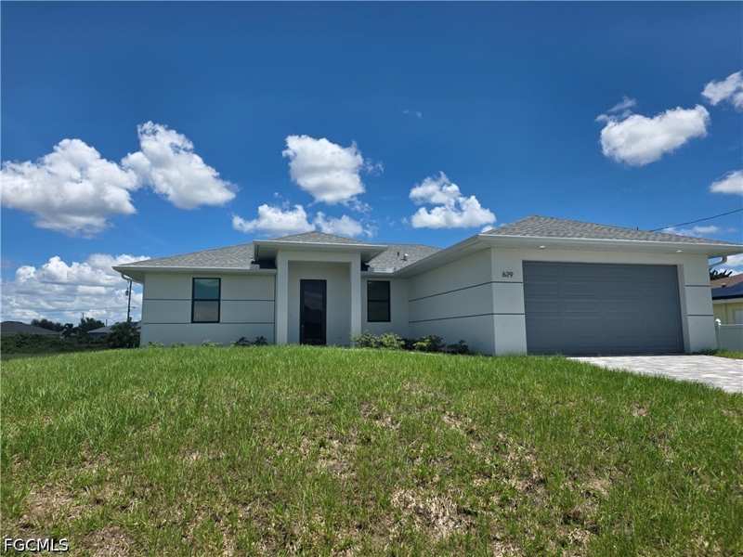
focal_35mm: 23
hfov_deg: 73.9
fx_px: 494
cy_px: 278
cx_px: 372
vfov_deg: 58.9
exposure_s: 1/7944
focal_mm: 6.25
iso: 64
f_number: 1.7
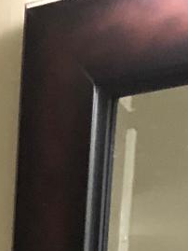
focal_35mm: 208
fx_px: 1505
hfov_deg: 6.5
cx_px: -370
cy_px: 763
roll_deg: -1.2
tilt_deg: -11.3
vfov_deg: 8.1
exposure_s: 1/15
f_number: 1.8
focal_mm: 3.99
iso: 80
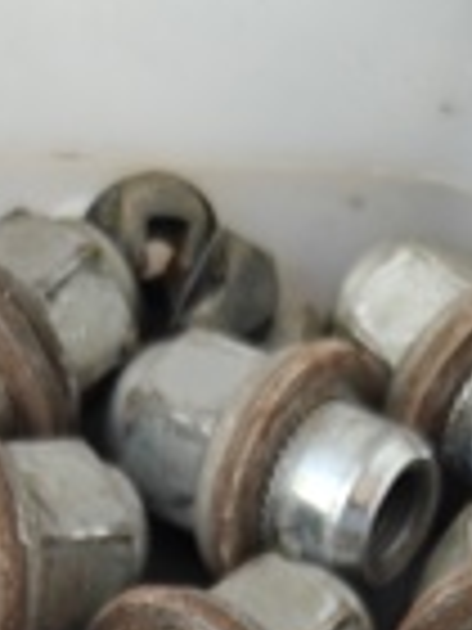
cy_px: 1048
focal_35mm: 82
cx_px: 211
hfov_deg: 18.0
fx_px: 1491
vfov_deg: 19.4
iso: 250
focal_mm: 5.59
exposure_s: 1/100
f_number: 1.8
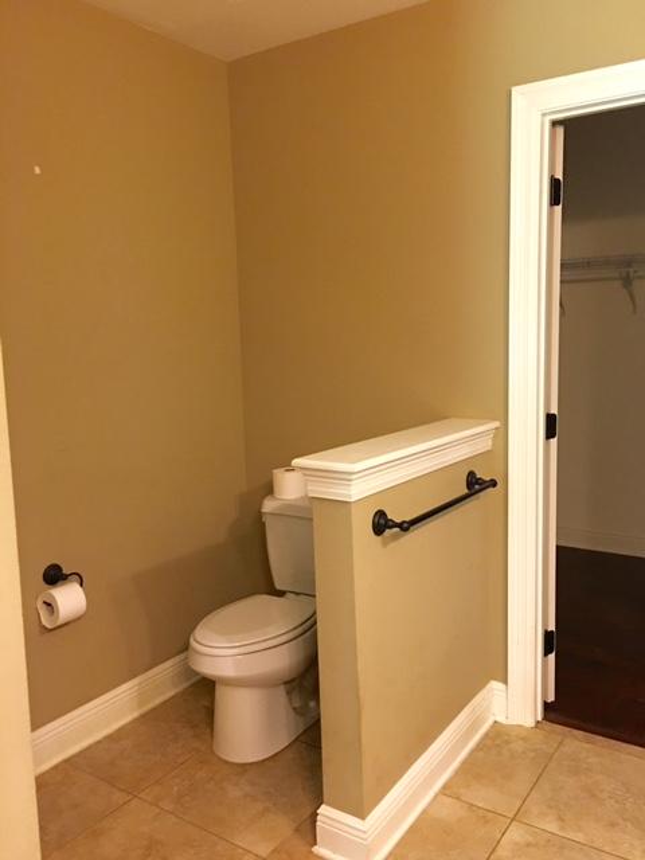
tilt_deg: -6.7
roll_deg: +1.9
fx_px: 720
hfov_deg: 48.2
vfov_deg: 61.7
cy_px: 430
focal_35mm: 29
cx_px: 322
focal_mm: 4.15
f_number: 2.2
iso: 100
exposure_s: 1/10
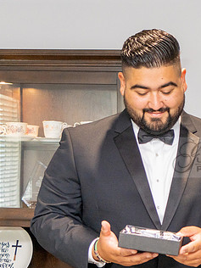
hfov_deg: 13.6
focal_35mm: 103
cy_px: 195
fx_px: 797
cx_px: 285
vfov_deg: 19.0
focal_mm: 34
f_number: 4
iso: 640
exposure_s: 1/160
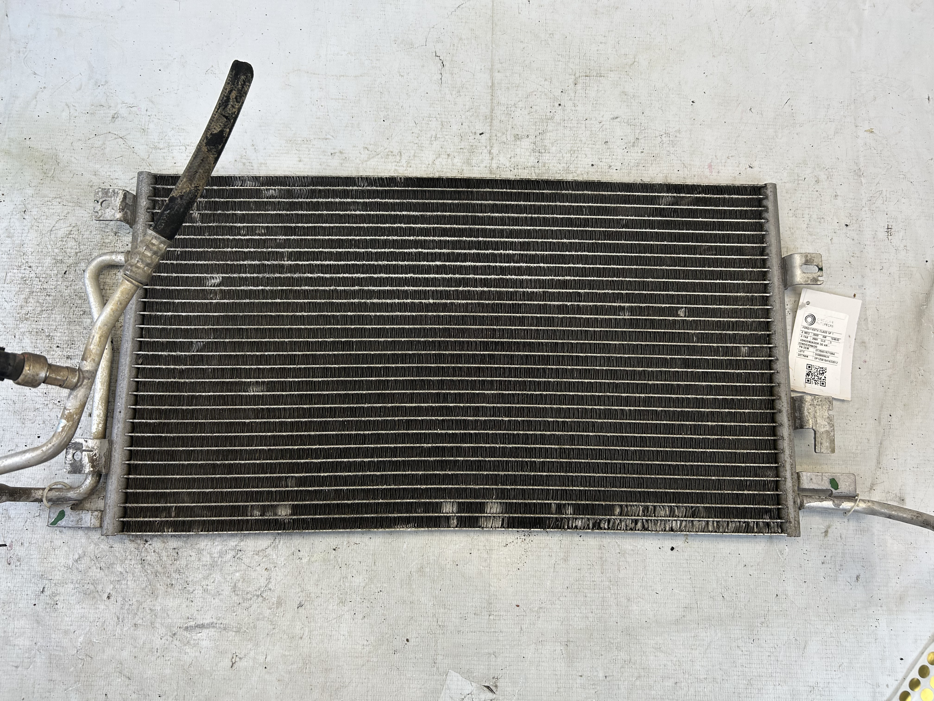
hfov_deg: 67.3
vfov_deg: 53.1
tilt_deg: -80.8
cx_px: 467
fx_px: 702
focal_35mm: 26
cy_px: 350
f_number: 1.5
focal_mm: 5.7
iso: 40
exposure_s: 1/266
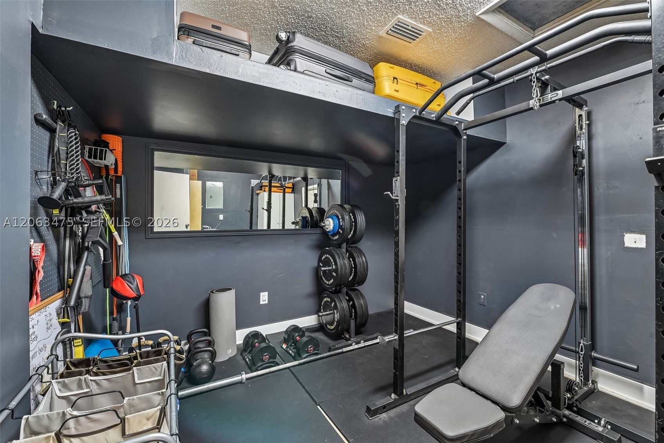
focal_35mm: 14
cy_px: 222
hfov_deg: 104.3
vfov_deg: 81.2
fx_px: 258
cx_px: 332
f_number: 8
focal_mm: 14
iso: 400
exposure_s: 1/2
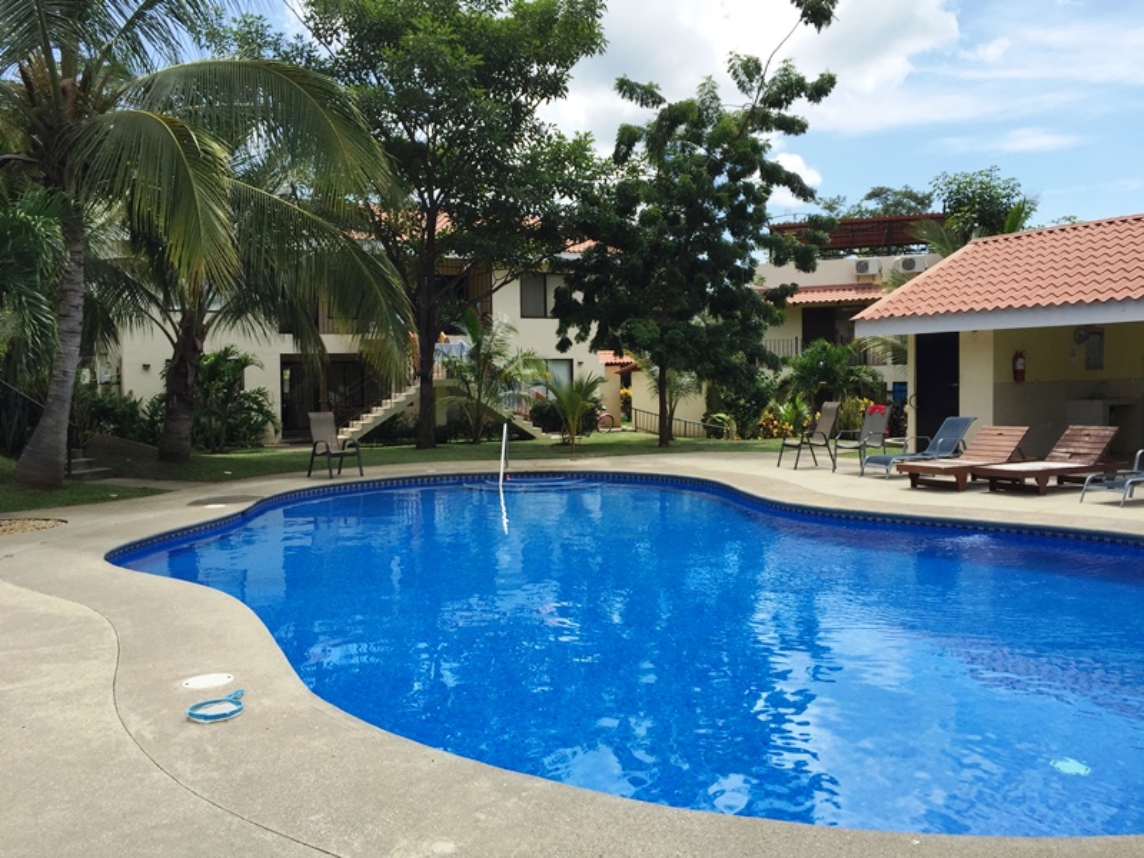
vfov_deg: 48.2
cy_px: 429
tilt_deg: -3.8
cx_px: 572
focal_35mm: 29
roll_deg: +0.0
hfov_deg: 61.7
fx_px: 958
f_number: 2.2
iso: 32
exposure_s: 1/1799
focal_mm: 4.15
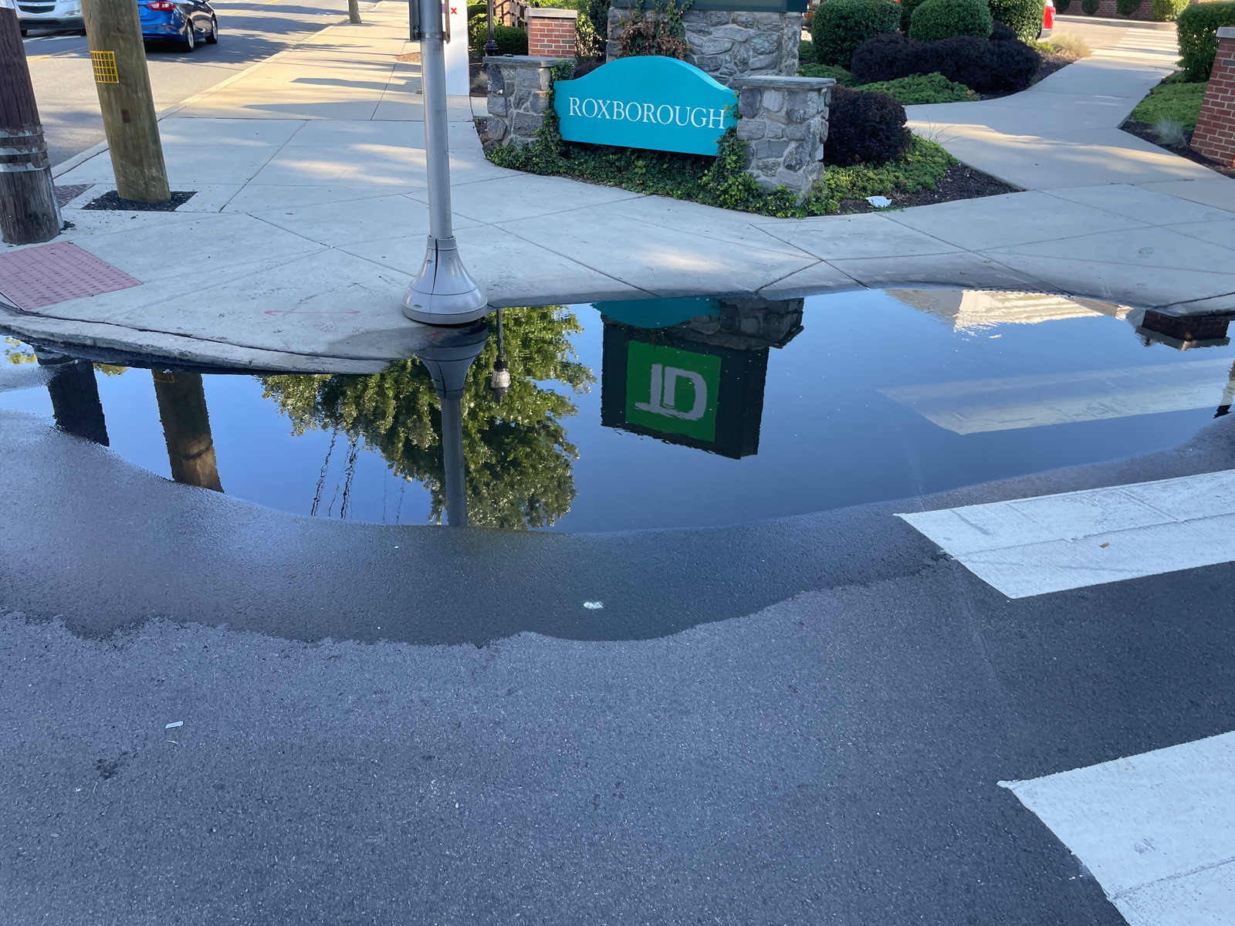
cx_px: 618
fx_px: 928
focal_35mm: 26
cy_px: 463
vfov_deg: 53.1
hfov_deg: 67.3
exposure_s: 1/376
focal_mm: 4.2
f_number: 1.6
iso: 50
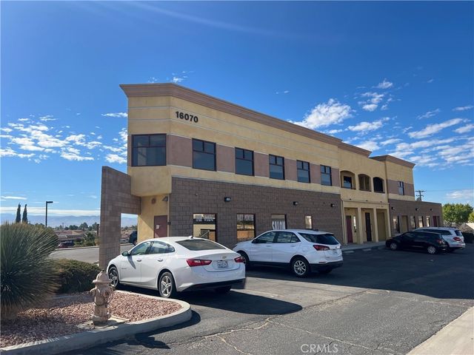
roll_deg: +3.1
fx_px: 356
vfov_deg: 53.1
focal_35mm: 26
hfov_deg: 67.3
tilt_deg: +2.4
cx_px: 237
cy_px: 178
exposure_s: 1/4831
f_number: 1.5
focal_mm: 5.7
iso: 50
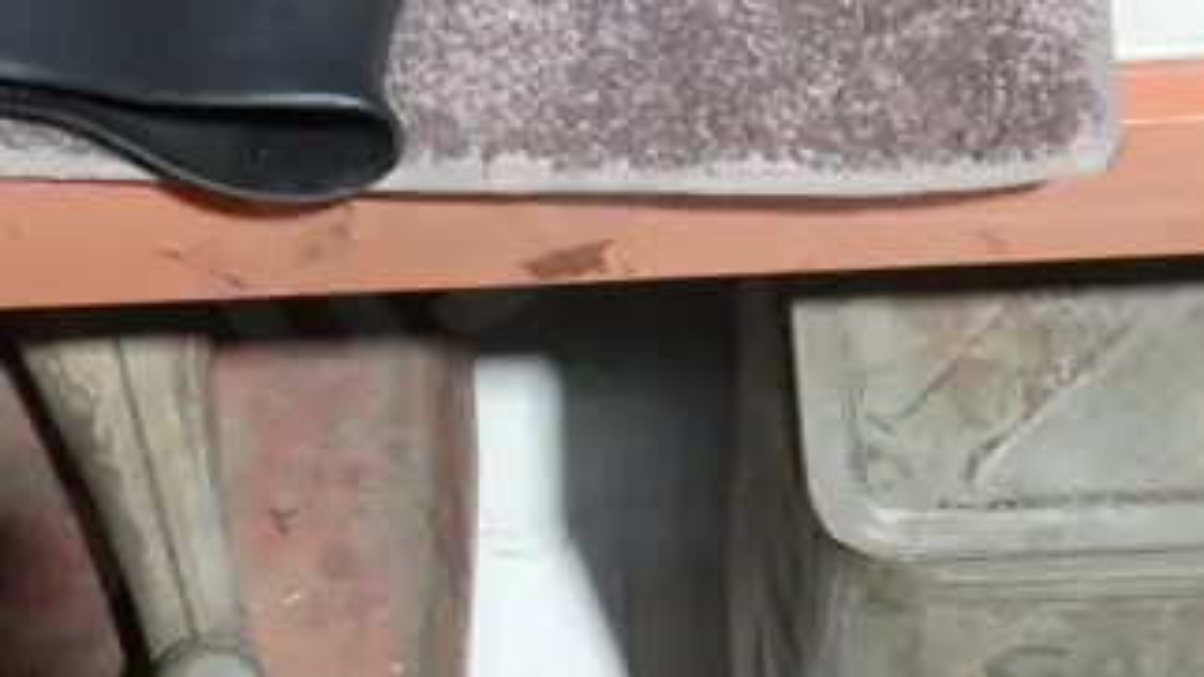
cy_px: 0
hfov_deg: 21.9
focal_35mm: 97
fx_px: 3096
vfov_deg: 12.3
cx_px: 778
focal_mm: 14
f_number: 7.1
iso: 2500
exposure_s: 1/60
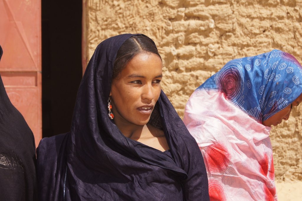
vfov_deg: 16.5
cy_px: 100
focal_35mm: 82
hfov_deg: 24.6
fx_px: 692
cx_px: 151
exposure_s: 1/125
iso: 100
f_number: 11
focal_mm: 55
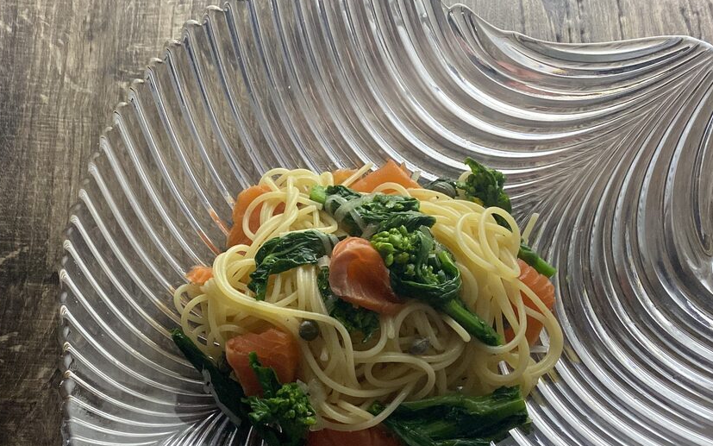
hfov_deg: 48.8
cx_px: 270
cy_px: 301
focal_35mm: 40
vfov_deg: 31.7
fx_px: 777
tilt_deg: -73.3
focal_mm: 4.25
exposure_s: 1/60
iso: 500
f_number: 1.8
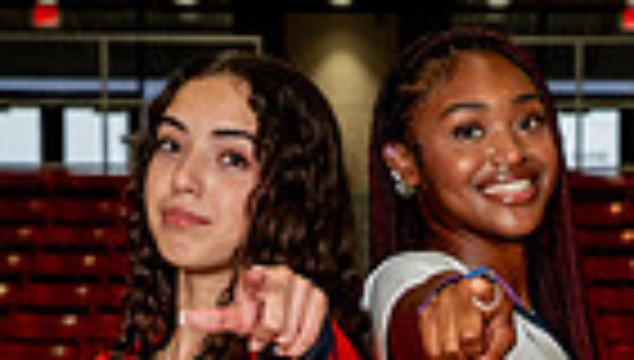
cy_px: 882
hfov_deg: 10.7
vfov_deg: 5.9
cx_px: 423
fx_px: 3369
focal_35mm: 200
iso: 800
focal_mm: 60
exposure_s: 1/200
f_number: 7.1
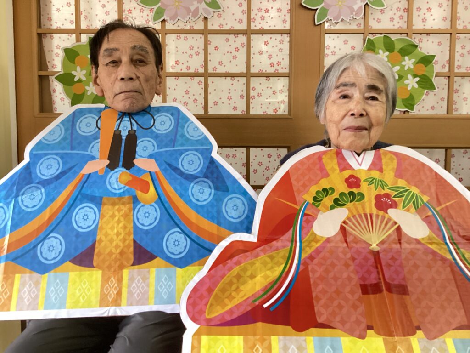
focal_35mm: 31
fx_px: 421
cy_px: 176
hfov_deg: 58.4
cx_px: 235
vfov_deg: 45.4
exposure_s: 1/33
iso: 400
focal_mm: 3.3
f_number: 2.4
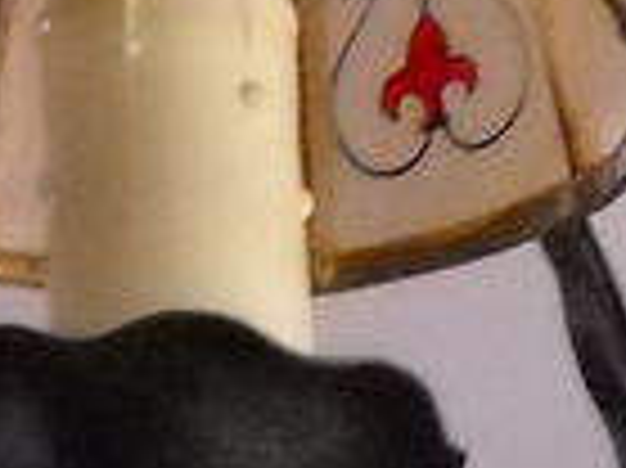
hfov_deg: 6.7
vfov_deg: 5.0
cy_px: 212
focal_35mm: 296
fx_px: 5348
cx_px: 68
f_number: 3.1
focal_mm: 6.72
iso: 800
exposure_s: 1/12
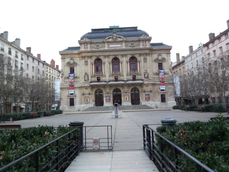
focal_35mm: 23
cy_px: 86
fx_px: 152
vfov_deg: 58.9
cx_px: 114
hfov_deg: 73.9
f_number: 2.8
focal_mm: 3.8
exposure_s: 1/40
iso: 50
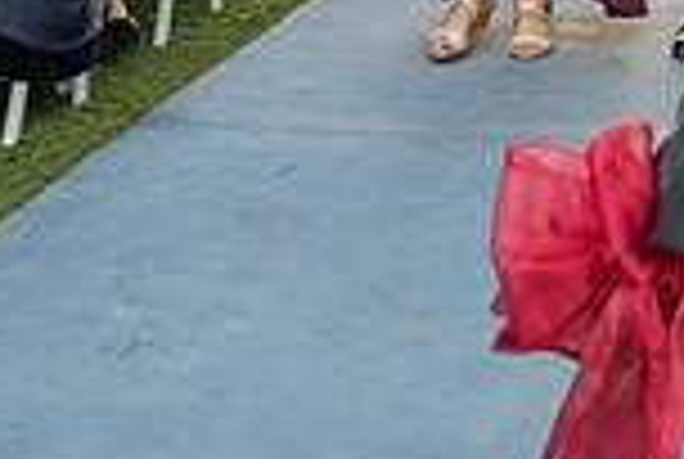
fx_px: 2951
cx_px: 653
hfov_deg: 13.1
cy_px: -351
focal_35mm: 155
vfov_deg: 8.6
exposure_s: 1/400
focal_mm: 40
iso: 500
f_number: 5.6
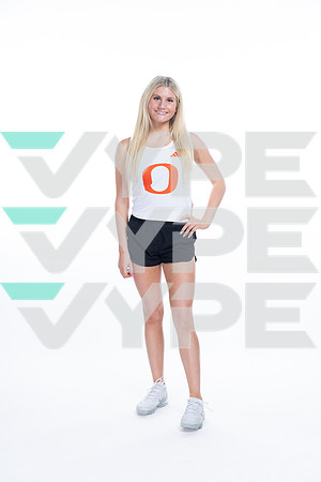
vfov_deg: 32.9
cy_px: 241
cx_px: 160
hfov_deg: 22.3
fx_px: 816
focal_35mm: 61
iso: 400
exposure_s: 1/250
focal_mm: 61
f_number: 5.6
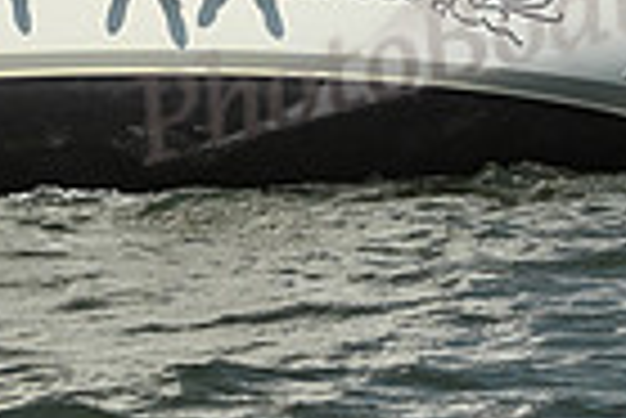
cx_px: -95
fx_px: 5083
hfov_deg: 7.0
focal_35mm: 292
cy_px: -124
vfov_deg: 4.7
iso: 320
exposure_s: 1/1250
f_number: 11
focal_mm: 70
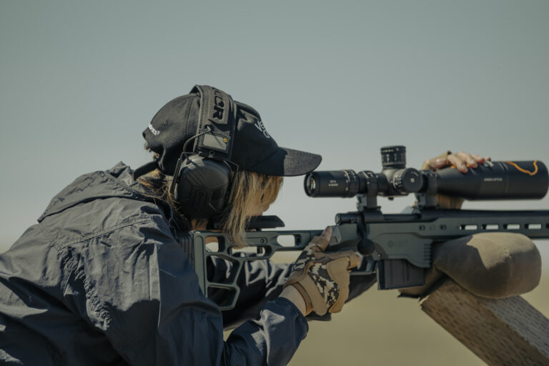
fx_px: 3050
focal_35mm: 200
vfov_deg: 6.9
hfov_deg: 10.3
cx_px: 274
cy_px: 183
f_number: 2.8
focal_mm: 200
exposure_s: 1/1600
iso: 50
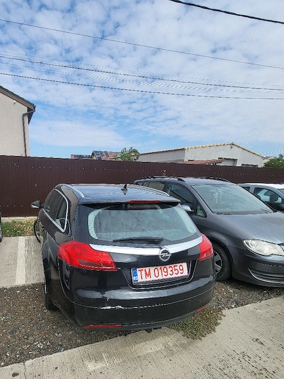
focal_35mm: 18
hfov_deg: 69.8
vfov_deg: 85.6
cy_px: 243
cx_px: 98
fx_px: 197
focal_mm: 1.74
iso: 32
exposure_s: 1/833
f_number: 2.2
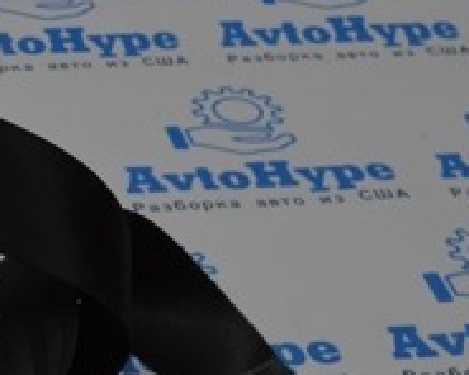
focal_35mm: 132
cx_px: -218
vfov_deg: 11.5
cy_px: 445
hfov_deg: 13.8
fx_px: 1827
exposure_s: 1/125
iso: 320
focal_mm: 27
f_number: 5.6
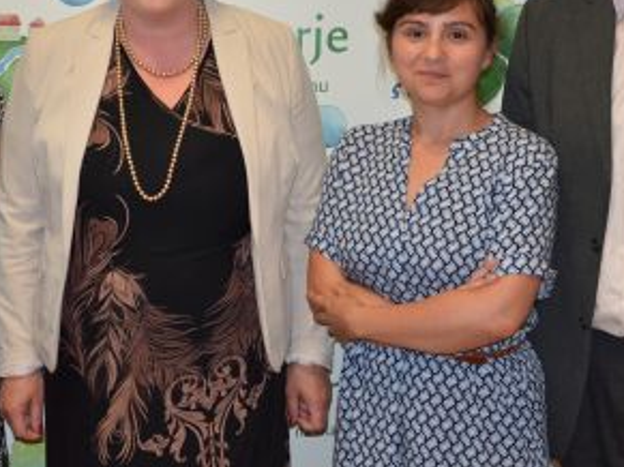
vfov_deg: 19.1
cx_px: 268
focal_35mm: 76
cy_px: 66
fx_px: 1369
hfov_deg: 25.6
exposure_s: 1/160
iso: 800
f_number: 4
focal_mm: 26
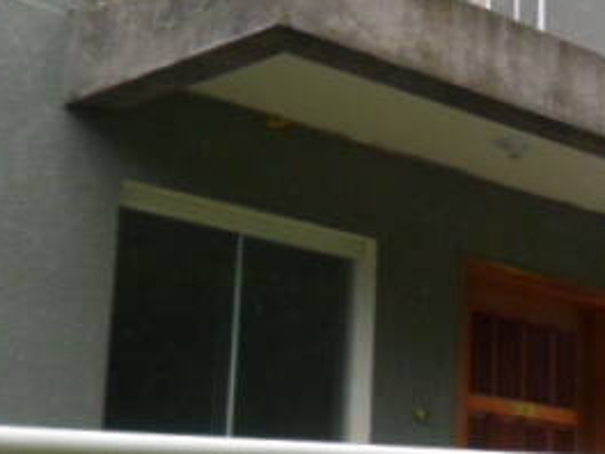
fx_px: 1695
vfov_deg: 15.2
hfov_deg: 17.7
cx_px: 962
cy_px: 232
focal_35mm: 97
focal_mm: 4.5
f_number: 2.5
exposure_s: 1/250
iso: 80
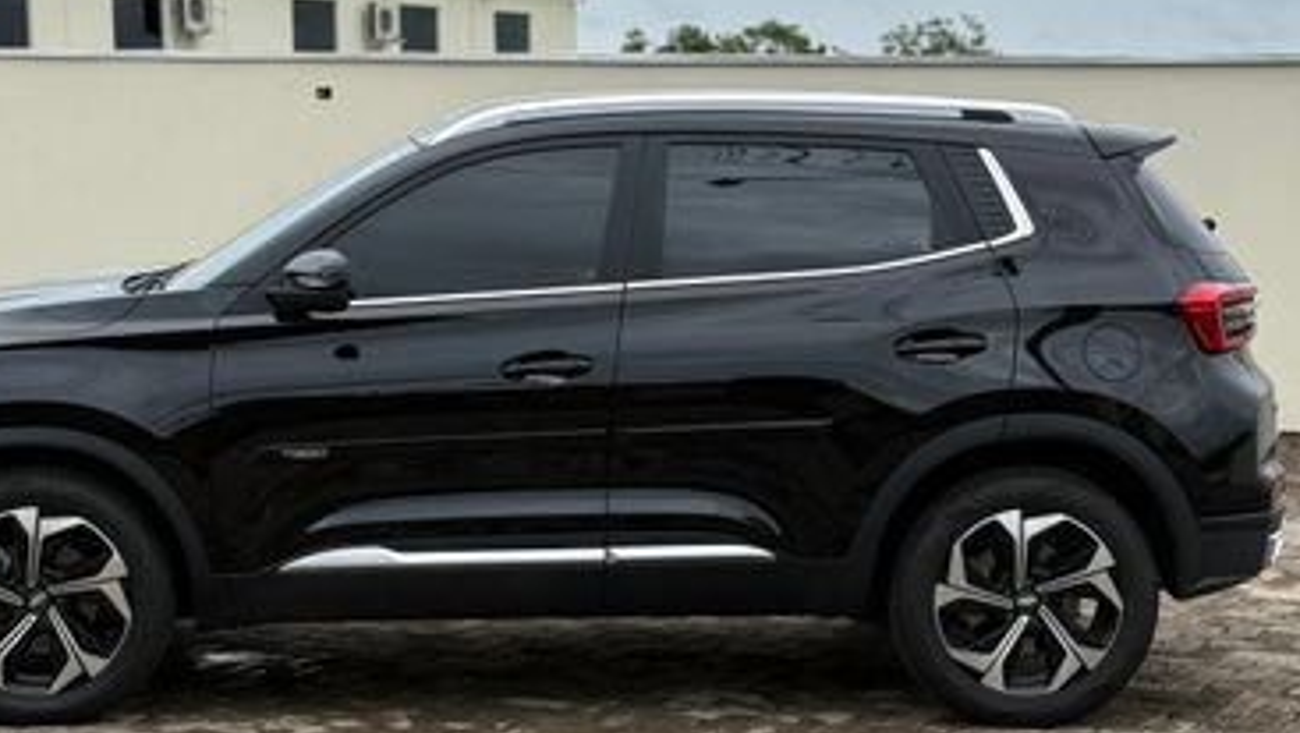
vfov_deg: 18.0
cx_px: 503
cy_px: 411
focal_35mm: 67
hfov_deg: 31.3
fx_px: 2311
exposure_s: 1/2976
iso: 80
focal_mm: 6.76
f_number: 1.78
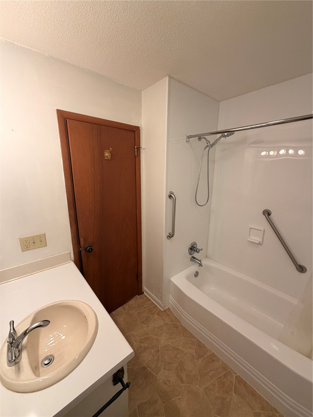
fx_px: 169
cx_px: 156
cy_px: 208
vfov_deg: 102.1
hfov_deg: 85.7
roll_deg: -0.3
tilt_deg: -13.1
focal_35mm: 14
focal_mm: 2.22
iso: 250
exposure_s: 1/120
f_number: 2.2
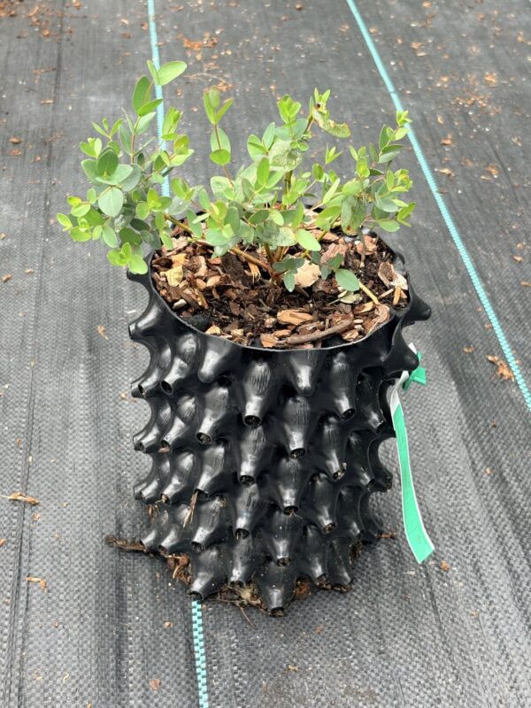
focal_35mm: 52
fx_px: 1064
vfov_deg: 36.8
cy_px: 354
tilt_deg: -38.0
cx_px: 266
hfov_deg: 28.0
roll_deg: -4.2
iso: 32
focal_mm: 5.96
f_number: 1.6
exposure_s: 1/350
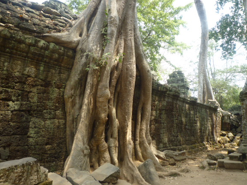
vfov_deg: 49.7
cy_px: 101
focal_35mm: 28
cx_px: 136
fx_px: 200
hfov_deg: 63.3
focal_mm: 4.4
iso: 80
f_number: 2.8
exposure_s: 1/200
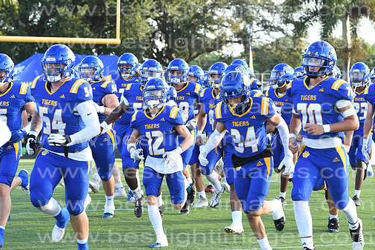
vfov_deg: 9.3
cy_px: 124
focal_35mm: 148
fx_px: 1541
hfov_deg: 13.9
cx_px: 205
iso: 450
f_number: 5.6
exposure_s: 1/500
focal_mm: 86
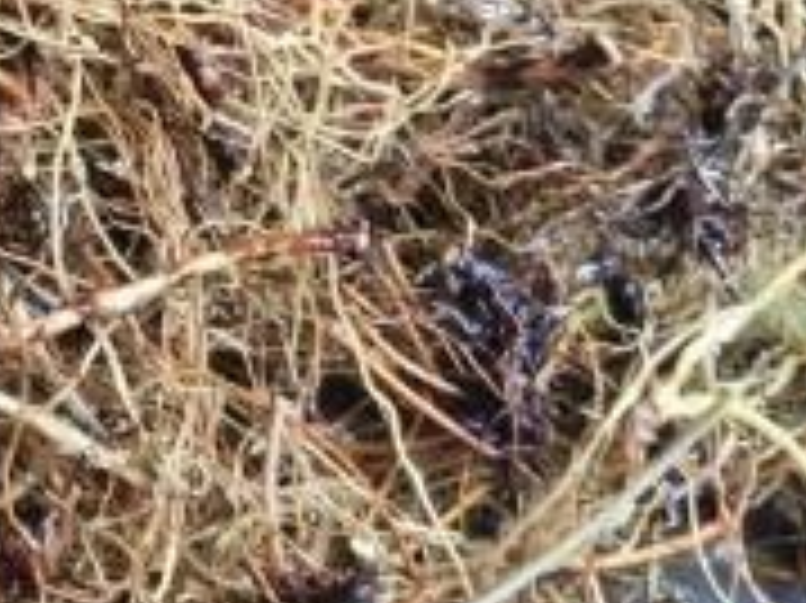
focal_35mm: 116
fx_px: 2699
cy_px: -279
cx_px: -572
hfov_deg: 15.1
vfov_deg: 12.2
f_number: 1.79
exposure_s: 1/100
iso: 145
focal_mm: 4.84
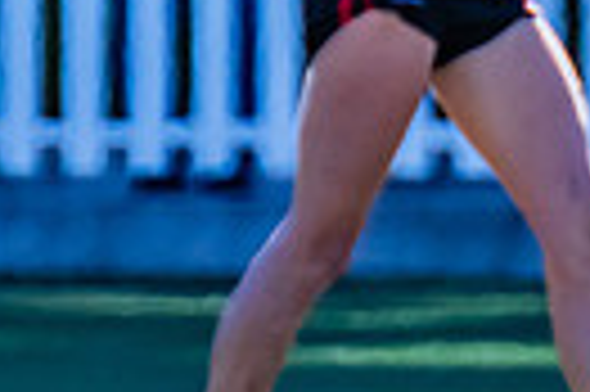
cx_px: 1176
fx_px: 64606
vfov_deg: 0.3
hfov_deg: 0.5
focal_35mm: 3947
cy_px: 44
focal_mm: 600
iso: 800
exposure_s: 1/1250
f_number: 8
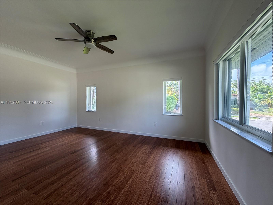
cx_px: 136
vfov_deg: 85.7
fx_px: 110
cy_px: 102
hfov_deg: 102.1
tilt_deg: +0.4
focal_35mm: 14
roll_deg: +0.5
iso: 64
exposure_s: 1/121
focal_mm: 2.22
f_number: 2.2
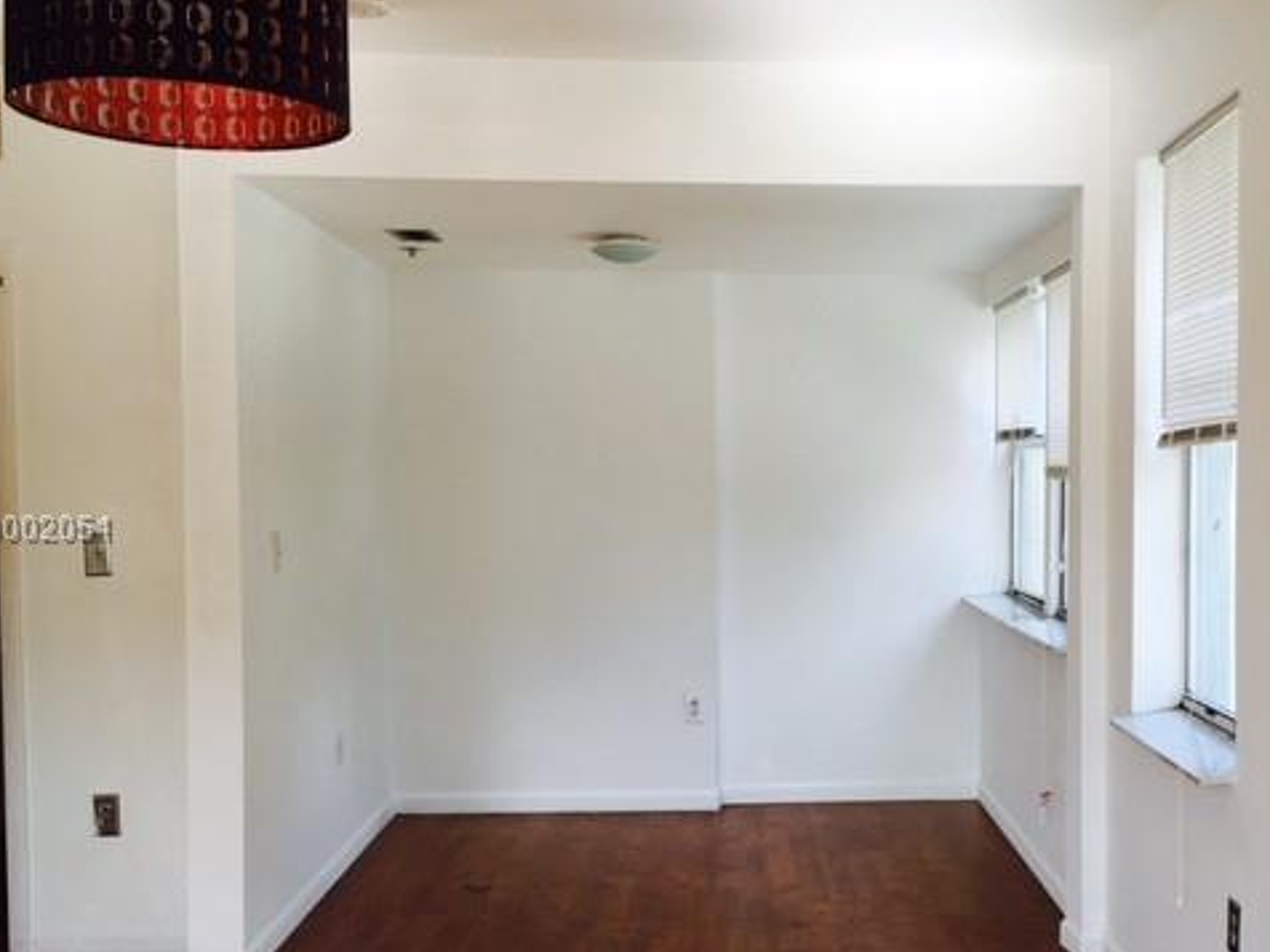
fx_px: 1431
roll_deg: +1.0
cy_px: 531
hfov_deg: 47.5
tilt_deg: -1.1
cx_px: 790
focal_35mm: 39
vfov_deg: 36.8
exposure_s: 1/120
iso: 25
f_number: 2.2
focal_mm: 4.15
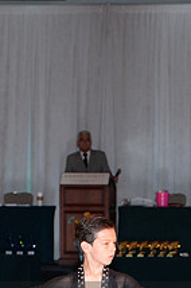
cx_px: 141
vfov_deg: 8.0
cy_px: 327
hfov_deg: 5.3
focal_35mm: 257
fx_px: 2052
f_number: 5.6
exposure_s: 1/200
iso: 1250
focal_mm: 95
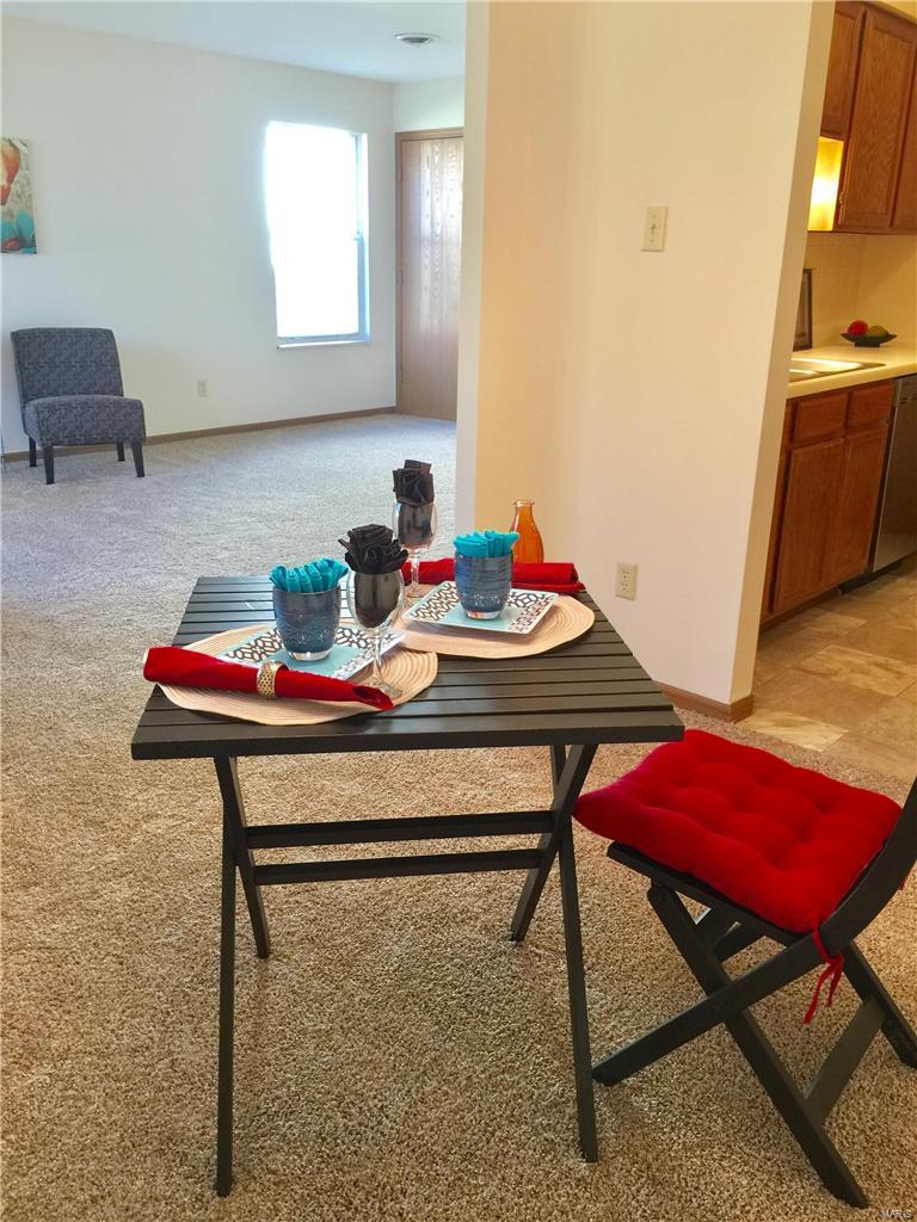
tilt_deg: -19.0
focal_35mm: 29
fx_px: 1024
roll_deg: -2.1
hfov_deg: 48.2
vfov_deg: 61.7
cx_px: 458
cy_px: 611
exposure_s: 1/15
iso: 40
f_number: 2.2
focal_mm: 4.15
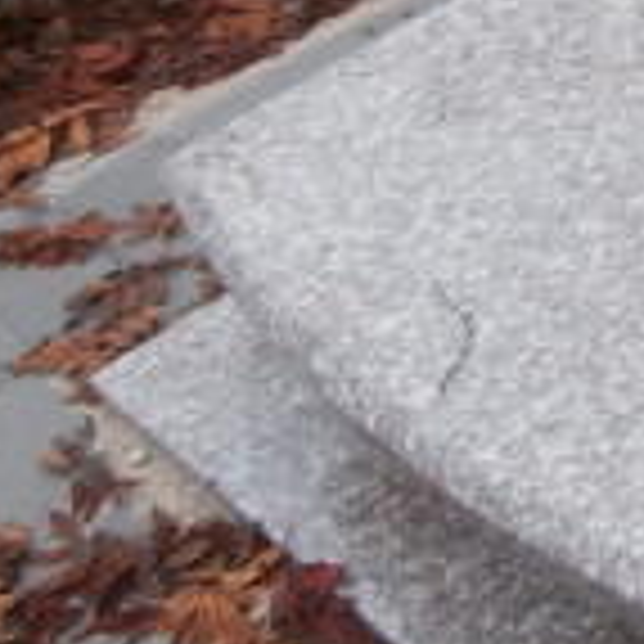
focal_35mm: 95
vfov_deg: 17.6
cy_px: -90
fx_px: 2000
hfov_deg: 14.8
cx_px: 1311
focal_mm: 4.2
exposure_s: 1/250
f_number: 3
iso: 100
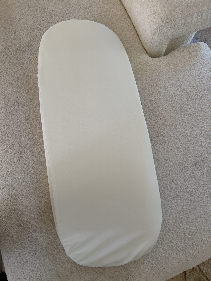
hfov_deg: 56.8
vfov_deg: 71.6
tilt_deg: -73.2
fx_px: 195
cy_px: 140
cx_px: 106
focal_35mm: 24
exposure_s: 1/121
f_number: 1.78
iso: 125
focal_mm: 6.76
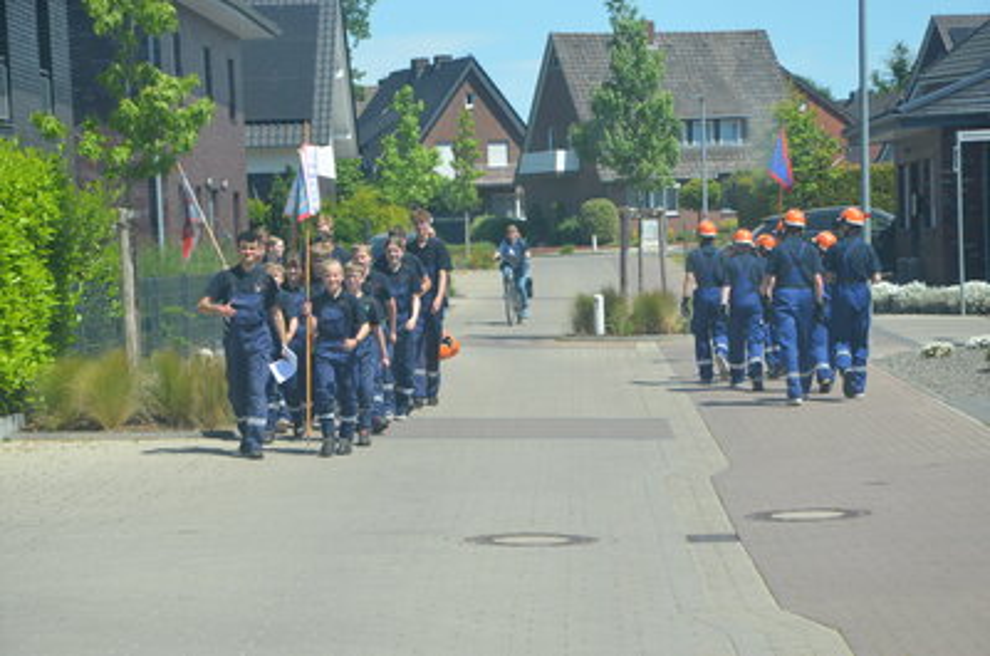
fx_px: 3088
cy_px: 328
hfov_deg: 18.2
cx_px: 495
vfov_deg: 12.1
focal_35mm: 112
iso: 140
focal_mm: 75
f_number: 8
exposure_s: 1/250
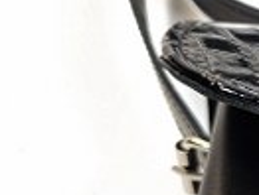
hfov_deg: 14.3
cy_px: 187
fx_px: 840
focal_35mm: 112
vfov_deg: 13.1
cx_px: 536
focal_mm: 6.3
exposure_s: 1/100
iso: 12
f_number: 1.7
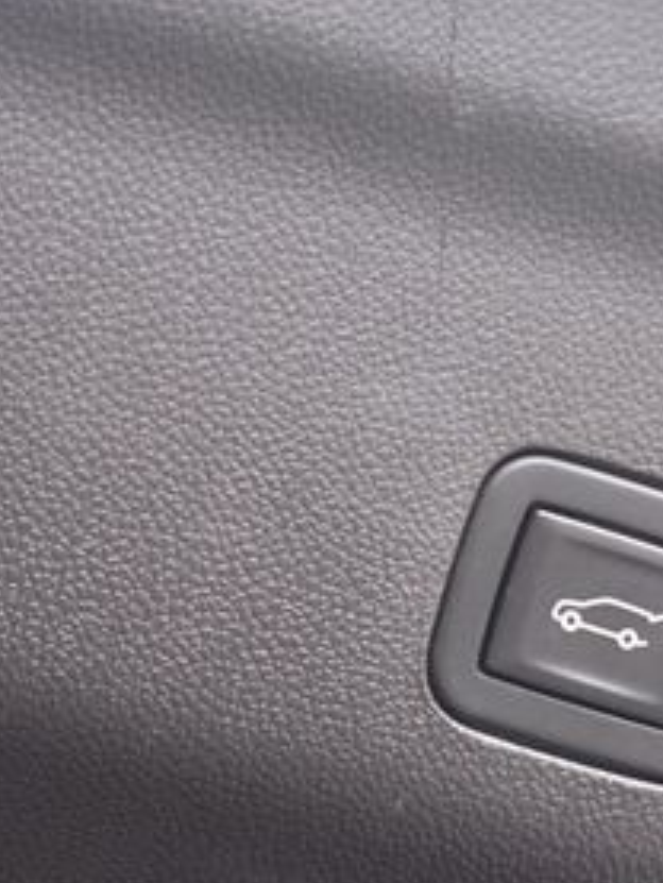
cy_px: 644
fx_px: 4644
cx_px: 612
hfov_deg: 8.1
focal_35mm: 182
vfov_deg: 10.8
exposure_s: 1/125
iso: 3200
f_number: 5.6
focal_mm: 55
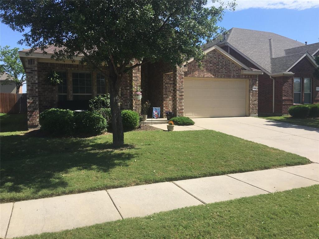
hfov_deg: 61.7
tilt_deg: -2.4
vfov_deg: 48.2
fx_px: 267
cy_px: 120
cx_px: 160
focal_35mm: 29
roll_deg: -1.2
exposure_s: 1/1479
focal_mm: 4.15
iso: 25
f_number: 2.2
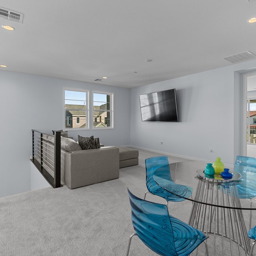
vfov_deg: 74.8
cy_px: 122
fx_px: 167
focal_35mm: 20
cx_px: 152
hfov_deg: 74.1
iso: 400
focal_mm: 10
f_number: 8
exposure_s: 1/15
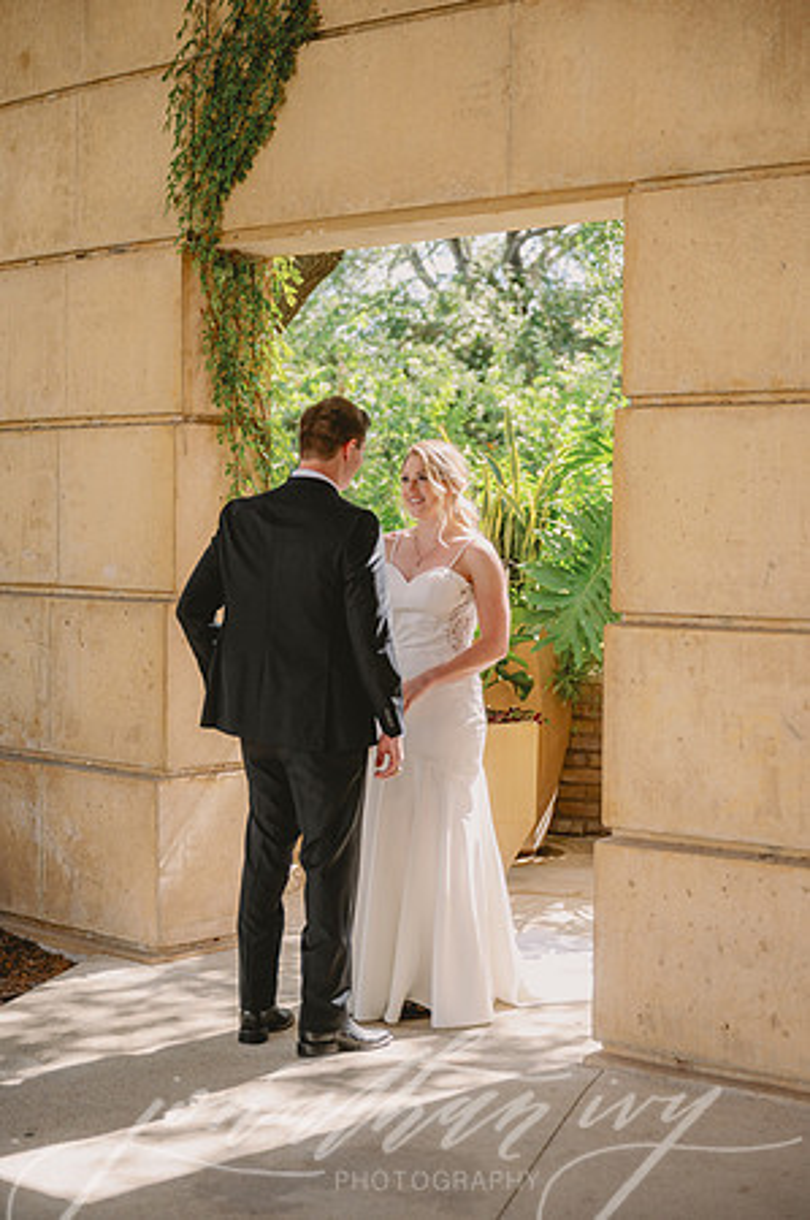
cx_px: 405
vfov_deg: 34.5
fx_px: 1962
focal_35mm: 58
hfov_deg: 23.3
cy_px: 610
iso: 800
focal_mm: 58
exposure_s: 1/2000
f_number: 2.8
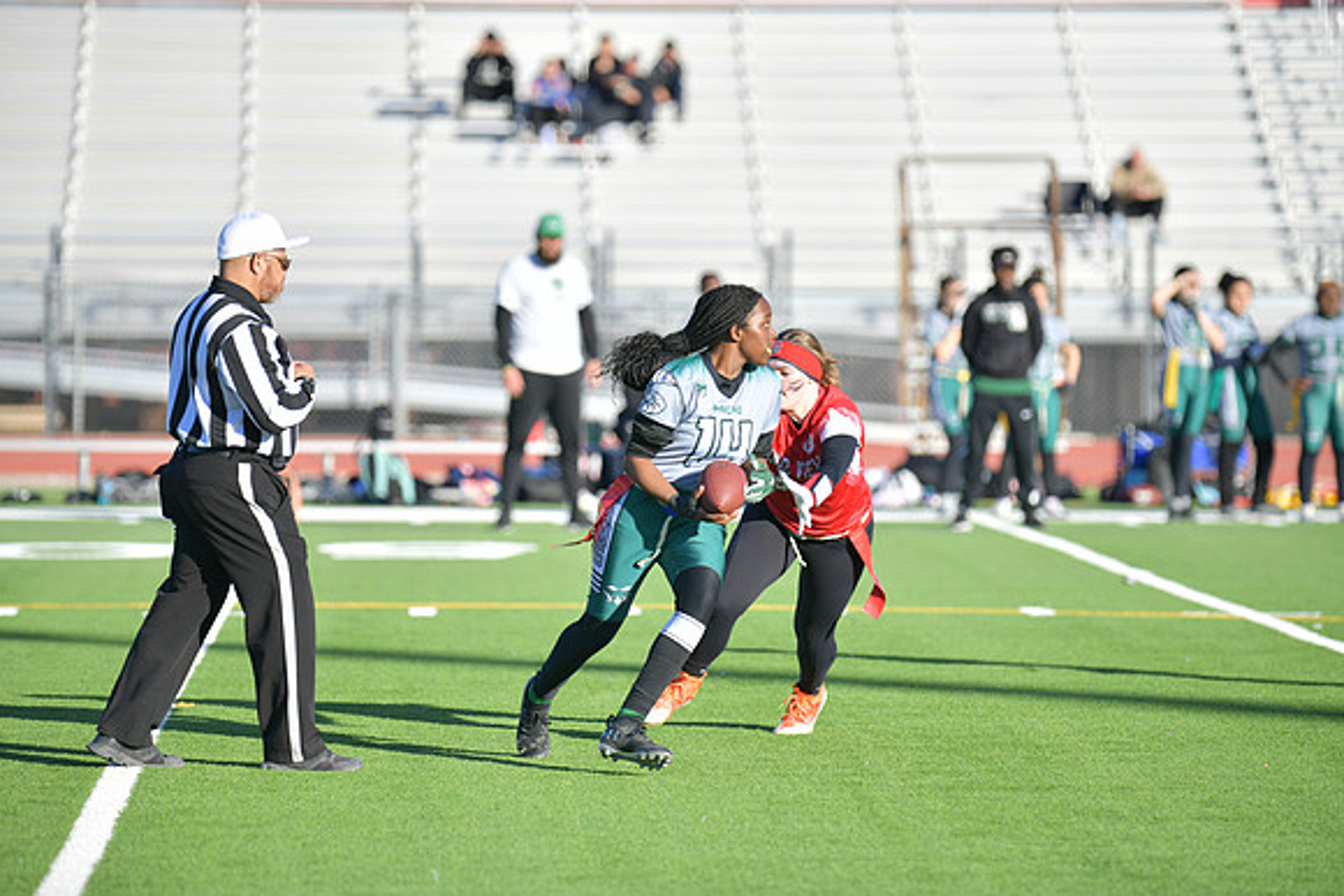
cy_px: 448
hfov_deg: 9.4
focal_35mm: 220
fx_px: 8215
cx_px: 672
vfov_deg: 6.2
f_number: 2.8
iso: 64
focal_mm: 220
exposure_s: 1/800
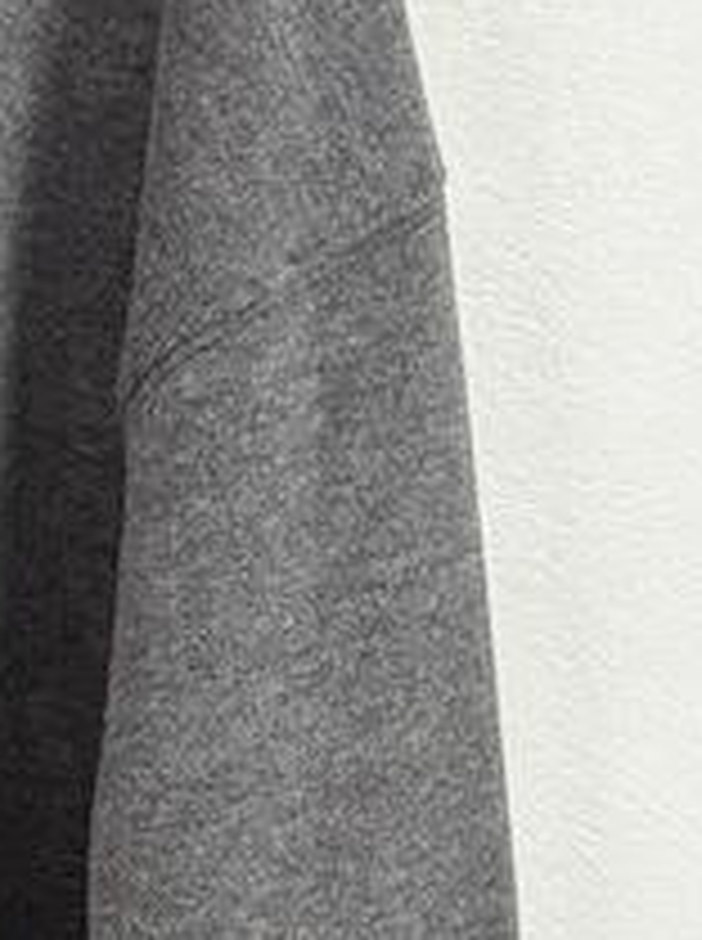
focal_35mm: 122
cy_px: 600
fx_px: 3309
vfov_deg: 16.2
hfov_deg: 11.0
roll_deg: -1.0
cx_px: -693
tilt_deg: -7.6
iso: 125
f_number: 1.6
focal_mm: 5.96
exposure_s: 1/100
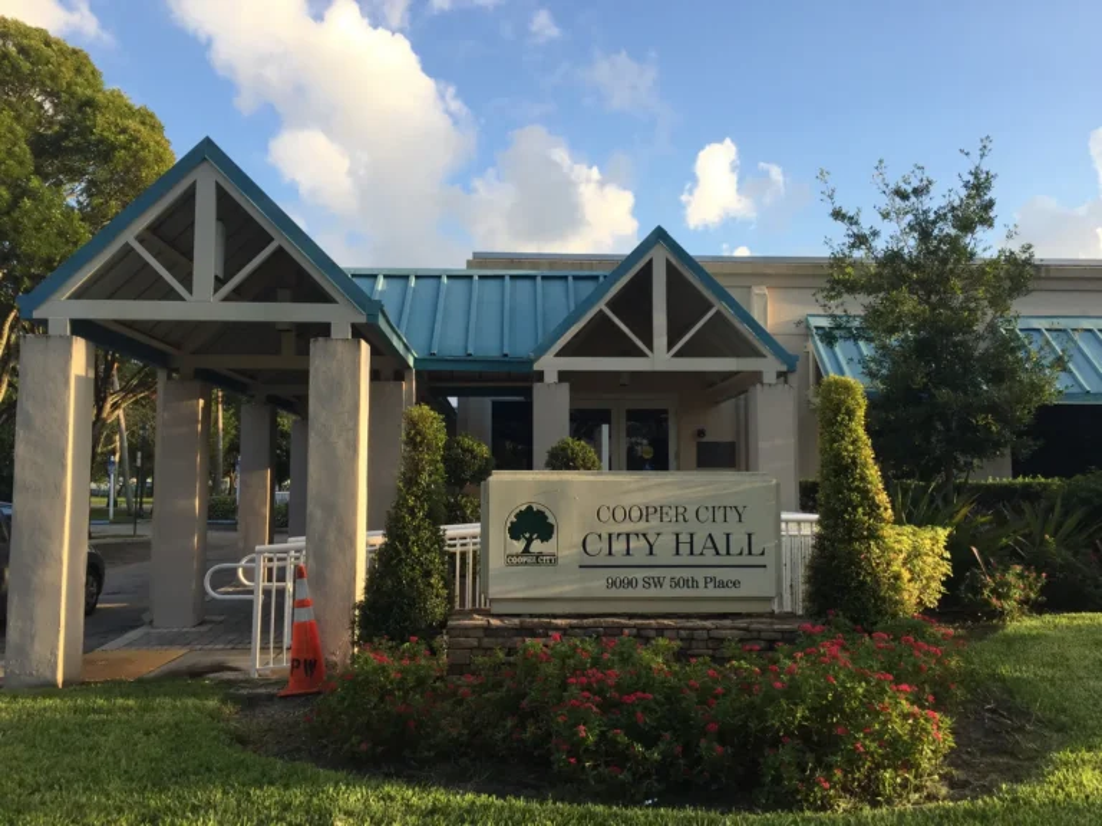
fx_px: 923
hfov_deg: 61.7
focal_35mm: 29
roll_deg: -1.3
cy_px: 413
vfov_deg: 48.2
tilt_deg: +4.3
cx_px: 551
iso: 32
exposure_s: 1/638
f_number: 2.2
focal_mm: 4.15
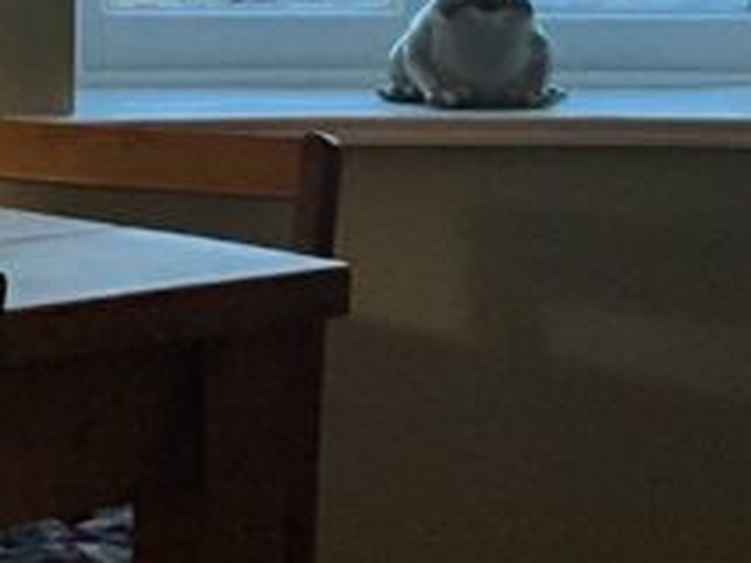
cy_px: -418
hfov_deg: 14.0
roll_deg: +0.5
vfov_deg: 10.1
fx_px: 3037
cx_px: 106
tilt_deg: +5.0
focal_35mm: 140
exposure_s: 1/60
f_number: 1.8
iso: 100
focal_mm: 3
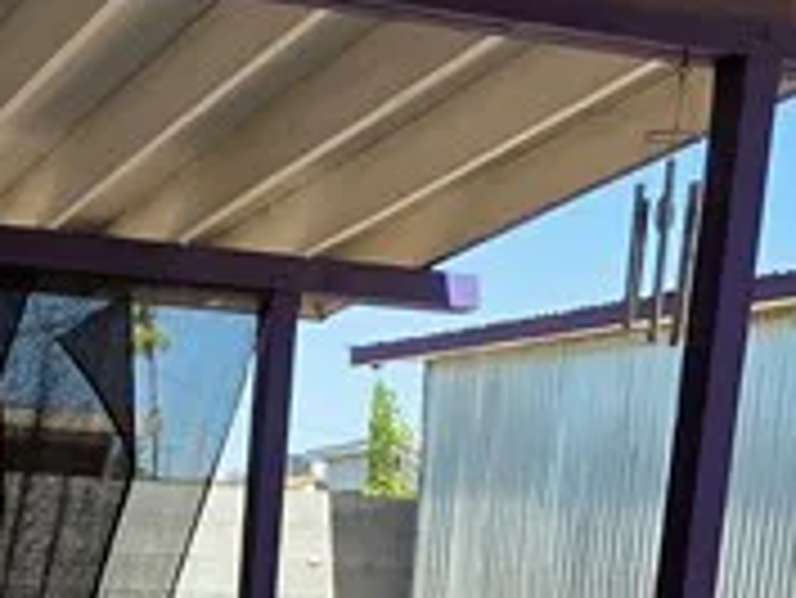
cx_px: 18
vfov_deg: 17.3
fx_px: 1726
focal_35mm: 75
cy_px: 958
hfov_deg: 24.9
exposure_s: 1/1497
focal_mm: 2.2
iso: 40
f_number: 1.9
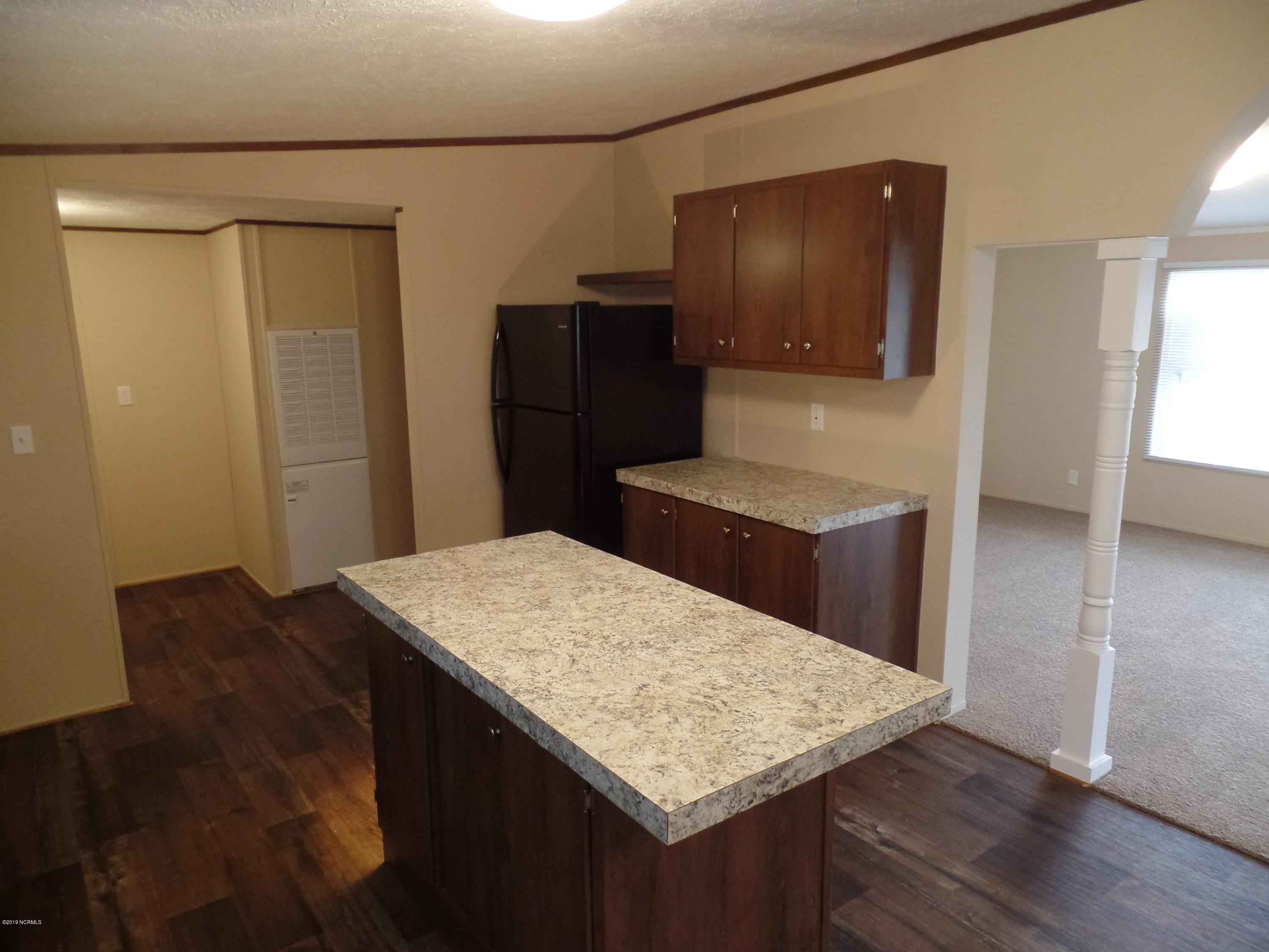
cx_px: 634
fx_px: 843
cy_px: 476
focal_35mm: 23
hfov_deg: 73.9
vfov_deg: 58.9
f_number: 2.8
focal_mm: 4.1
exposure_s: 1/30
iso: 400
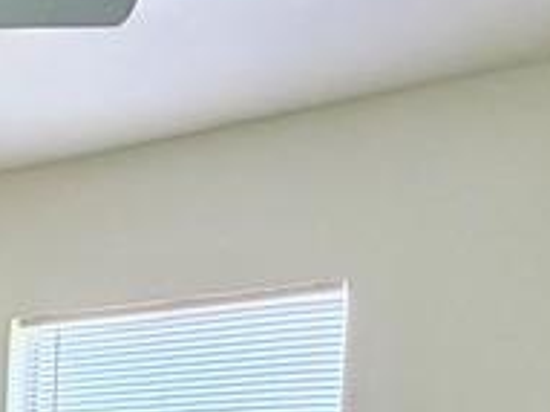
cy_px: 645
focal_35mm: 75
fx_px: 1191
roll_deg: -1.2
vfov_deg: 17.4
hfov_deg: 21.5
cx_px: -288
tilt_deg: -4.1
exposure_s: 1/120
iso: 160
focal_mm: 2.22
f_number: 2.2
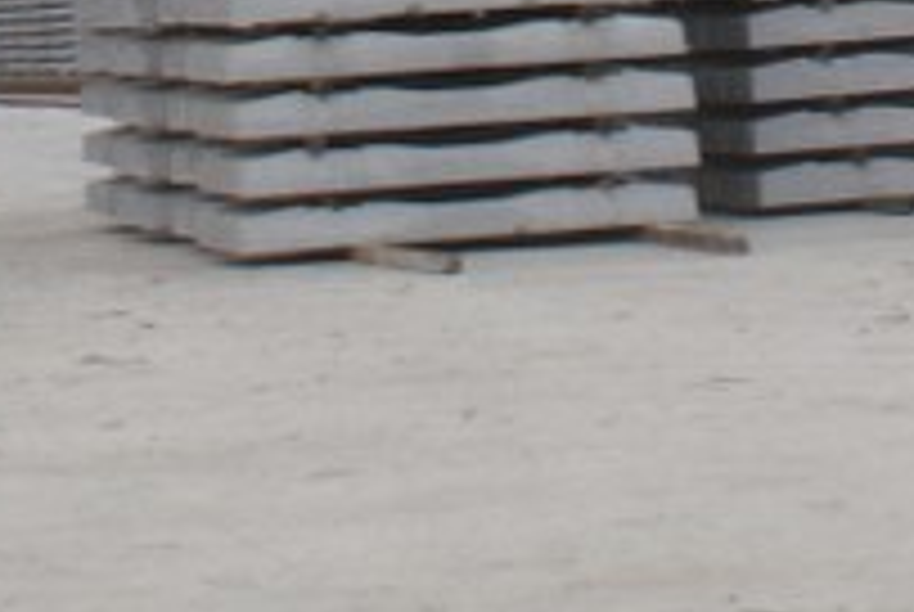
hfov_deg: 9.7
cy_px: -855
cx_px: 538
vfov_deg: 6.2
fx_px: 5390
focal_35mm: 212
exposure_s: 1/20
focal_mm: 24
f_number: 20
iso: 200
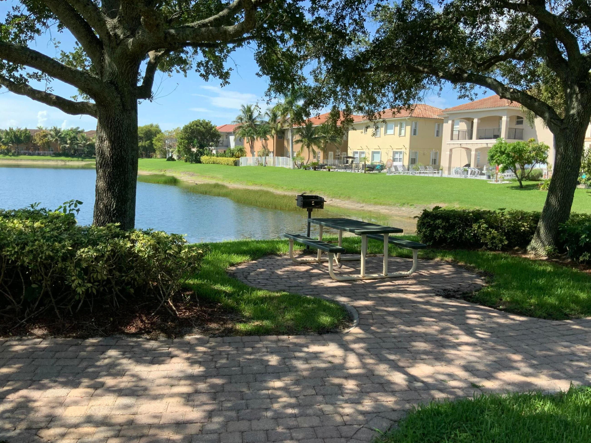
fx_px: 546
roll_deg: -1.2
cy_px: 240
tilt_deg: -6.5
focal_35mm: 32
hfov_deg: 56.8
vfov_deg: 44.1
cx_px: 312
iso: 16
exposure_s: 1/842
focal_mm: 3
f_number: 1.8
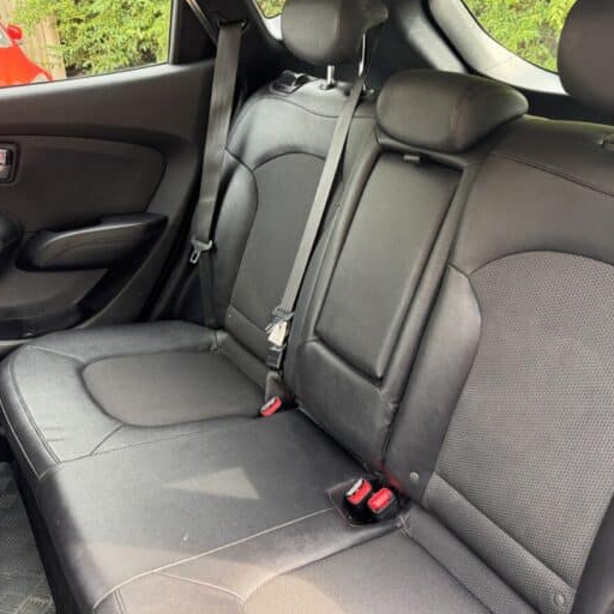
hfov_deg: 55.2
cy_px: 305
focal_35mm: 29
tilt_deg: -26.7
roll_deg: -2.9
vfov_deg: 55.6
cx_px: 369
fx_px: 582
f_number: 1.78
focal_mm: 6.76
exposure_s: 1/69
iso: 200
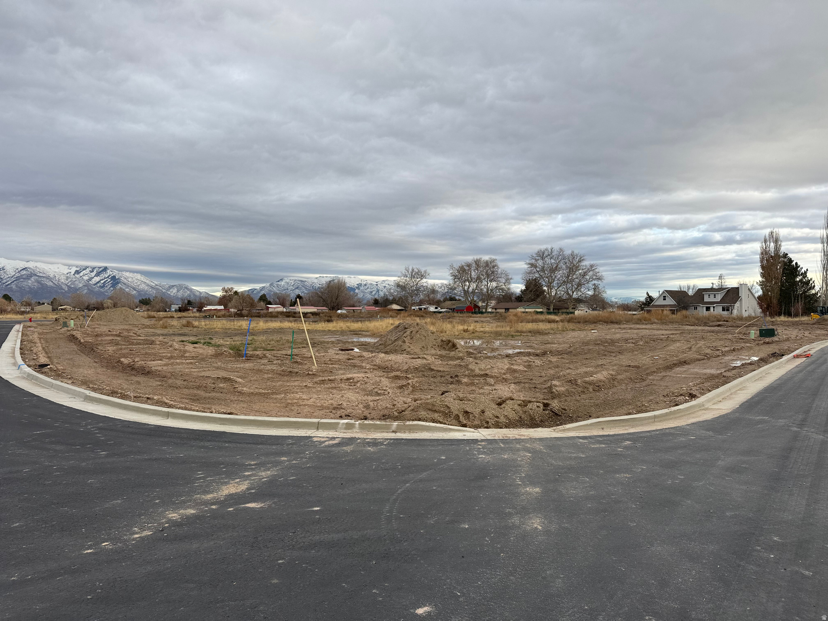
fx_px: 574
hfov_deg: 71.6
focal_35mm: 24
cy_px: 310
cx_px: 414
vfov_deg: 56.8
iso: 80
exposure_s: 1/952
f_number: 1.78
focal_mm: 6.76
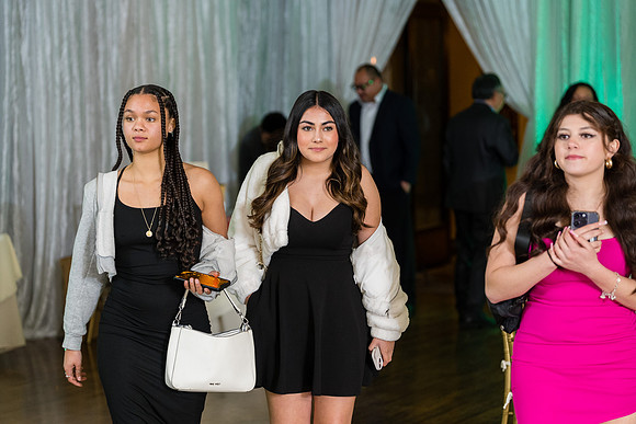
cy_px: 212
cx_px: 318
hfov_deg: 22.1
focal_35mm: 92
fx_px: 1626
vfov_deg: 14.9
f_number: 2.8
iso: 1600
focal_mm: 92
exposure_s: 1/250
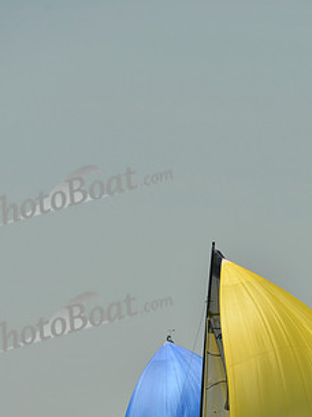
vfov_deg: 3.6
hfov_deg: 2.7
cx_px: 244
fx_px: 6622
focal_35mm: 551
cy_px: 373
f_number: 9
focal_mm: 300
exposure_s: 1/1600
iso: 280
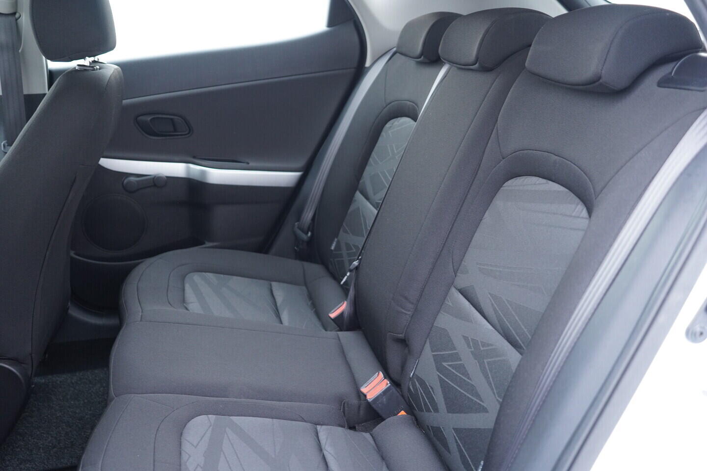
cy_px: 236
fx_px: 707
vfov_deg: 36.9
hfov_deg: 53.1
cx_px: 354
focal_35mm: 36
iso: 800
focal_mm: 24
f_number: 2.8
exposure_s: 1/40
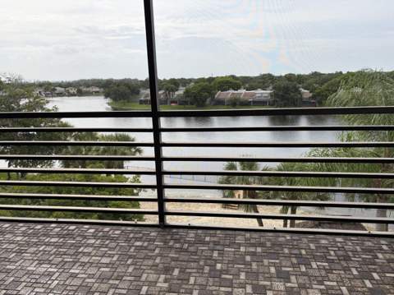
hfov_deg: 67.4
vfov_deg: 53.0
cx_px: 197
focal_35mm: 26
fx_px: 296
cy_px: 148
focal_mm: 5.96
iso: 50
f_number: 1.6
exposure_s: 1/1953
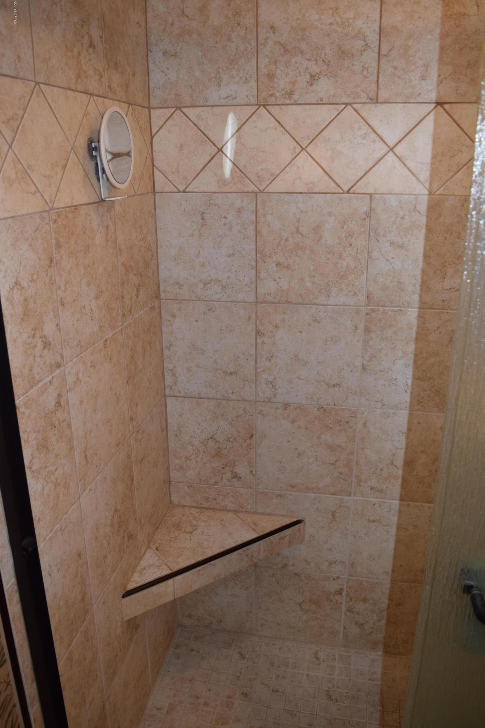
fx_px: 606
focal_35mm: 30
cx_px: 242
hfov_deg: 43.6
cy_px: 364
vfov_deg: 61.9
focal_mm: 20
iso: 800
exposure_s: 1/60
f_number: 4
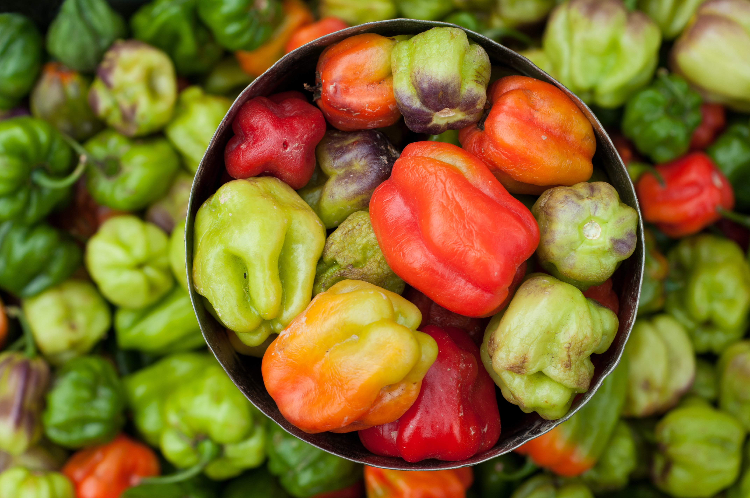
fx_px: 1561
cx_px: 375
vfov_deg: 18.1
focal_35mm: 75
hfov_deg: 27.0
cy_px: 249
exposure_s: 1/160
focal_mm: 50
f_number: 6.3
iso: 100
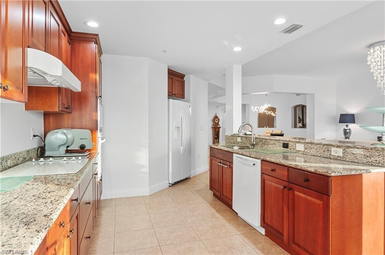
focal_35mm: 21
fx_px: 224
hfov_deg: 81.3
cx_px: 192
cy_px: 128
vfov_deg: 59.3
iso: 200
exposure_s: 1/5
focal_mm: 14
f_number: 8
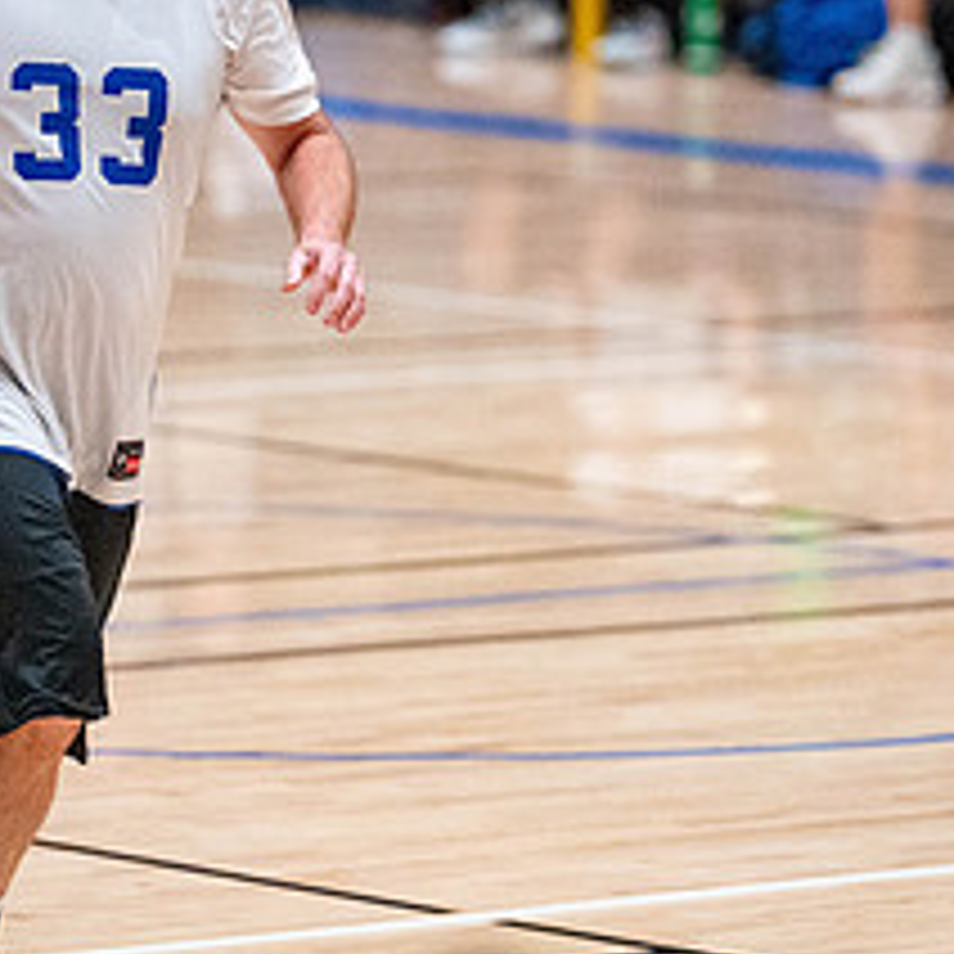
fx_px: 14530
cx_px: 297
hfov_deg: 3.8
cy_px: 254
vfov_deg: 3.8
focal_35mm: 466
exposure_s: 1/1250
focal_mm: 200
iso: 8000
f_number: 2.8
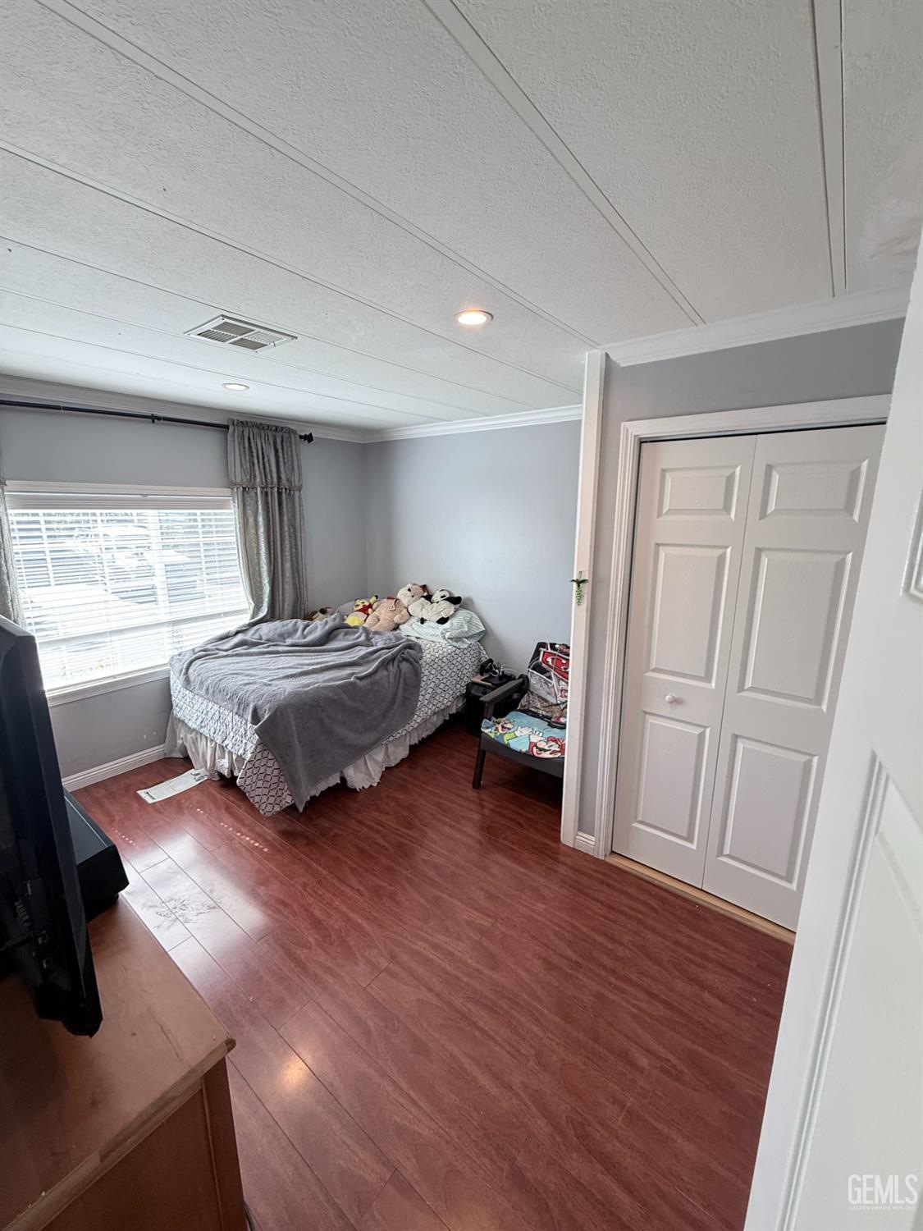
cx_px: 462
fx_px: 498
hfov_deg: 85.7
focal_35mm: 14
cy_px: 616
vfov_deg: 102.1
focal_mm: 2.22
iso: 160
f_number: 2.2
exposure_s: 1/120
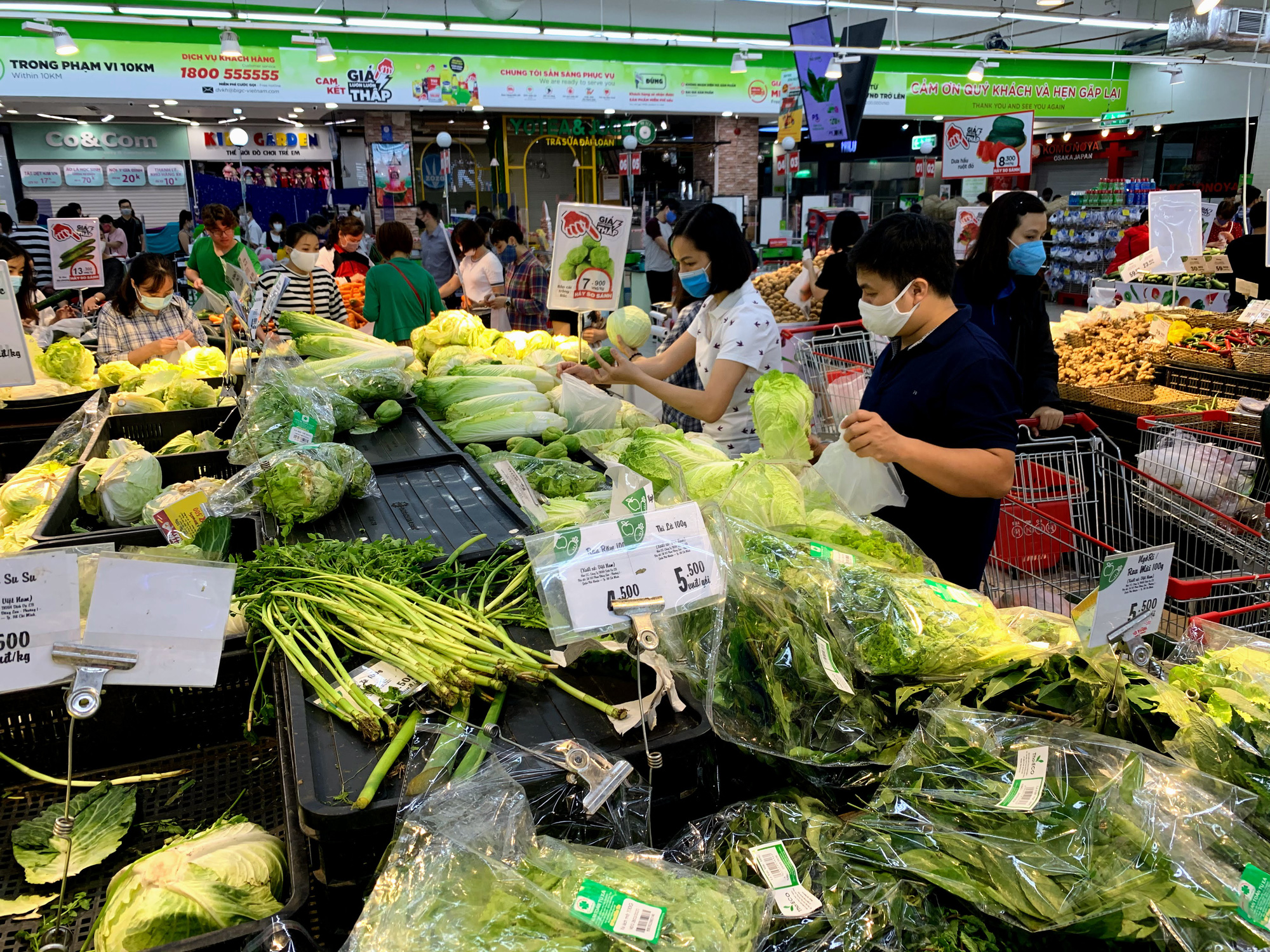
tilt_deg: -16.0
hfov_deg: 67.3
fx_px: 954
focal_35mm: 26
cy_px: 476
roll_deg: +0.8
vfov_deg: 53.1
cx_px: 635
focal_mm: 4.25
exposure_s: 1/100
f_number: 1.8
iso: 64
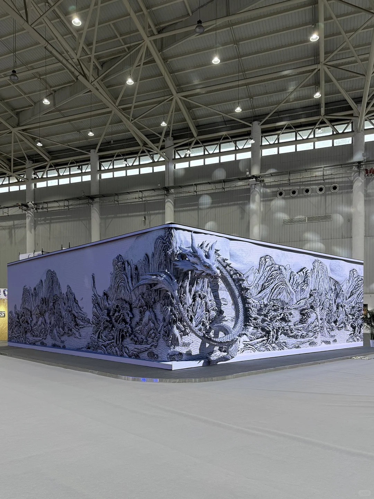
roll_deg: +0.9
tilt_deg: +2.8
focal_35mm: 24
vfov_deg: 71.6
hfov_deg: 56.8
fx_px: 346
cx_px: 187
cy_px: 250
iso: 125
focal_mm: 6.76
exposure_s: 1/160
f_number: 1.78
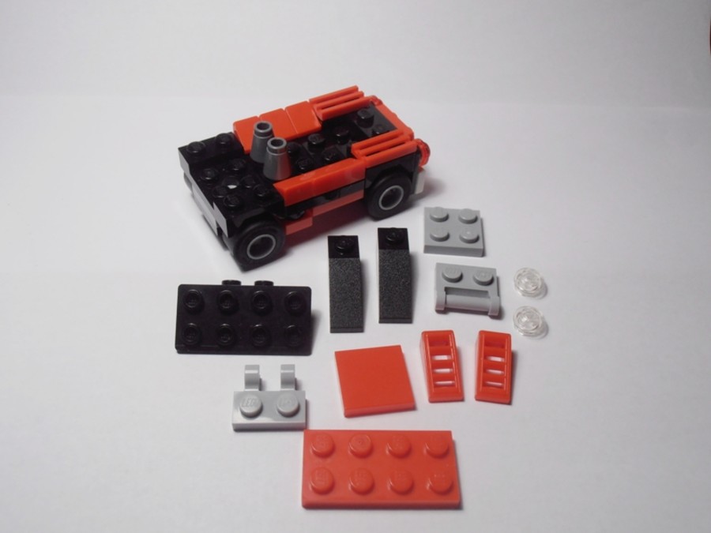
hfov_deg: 50.1
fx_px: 760
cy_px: 266
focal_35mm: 37
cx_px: 356
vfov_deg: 38.7
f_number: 3.9
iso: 80
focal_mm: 6.61
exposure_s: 1/60
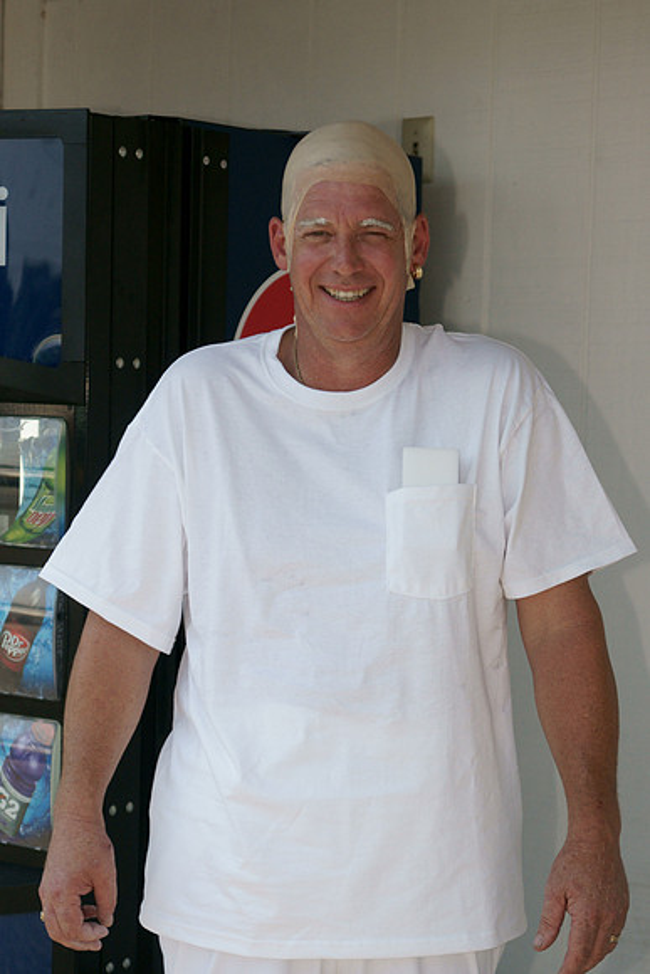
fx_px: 2233
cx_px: 325
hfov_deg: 16.6
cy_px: 487
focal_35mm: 82
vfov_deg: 24.6
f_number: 2.8
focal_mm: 55
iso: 400
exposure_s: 1/8000
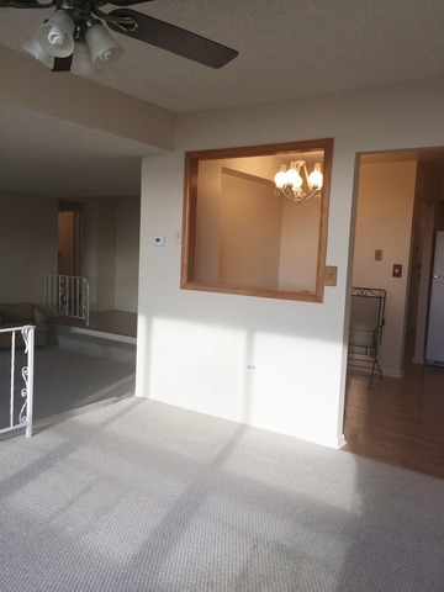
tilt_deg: -5.9
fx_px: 496
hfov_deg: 48.2
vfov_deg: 61.7
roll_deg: -1.4
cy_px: 296
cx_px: 222
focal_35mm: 29
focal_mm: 4.15
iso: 32
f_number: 2.2
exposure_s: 1/160
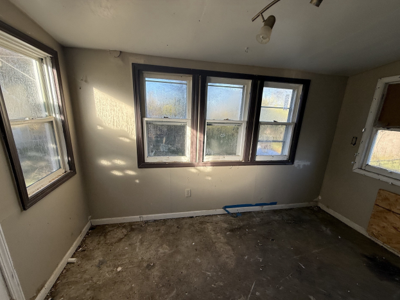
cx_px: 203
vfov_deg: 81.6
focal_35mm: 15
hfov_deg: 98.2
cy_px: 159
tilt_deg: -18.9
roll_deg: -0.6
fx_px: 173
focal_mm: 2.22
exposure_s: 1/240
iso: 64
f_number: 2.2
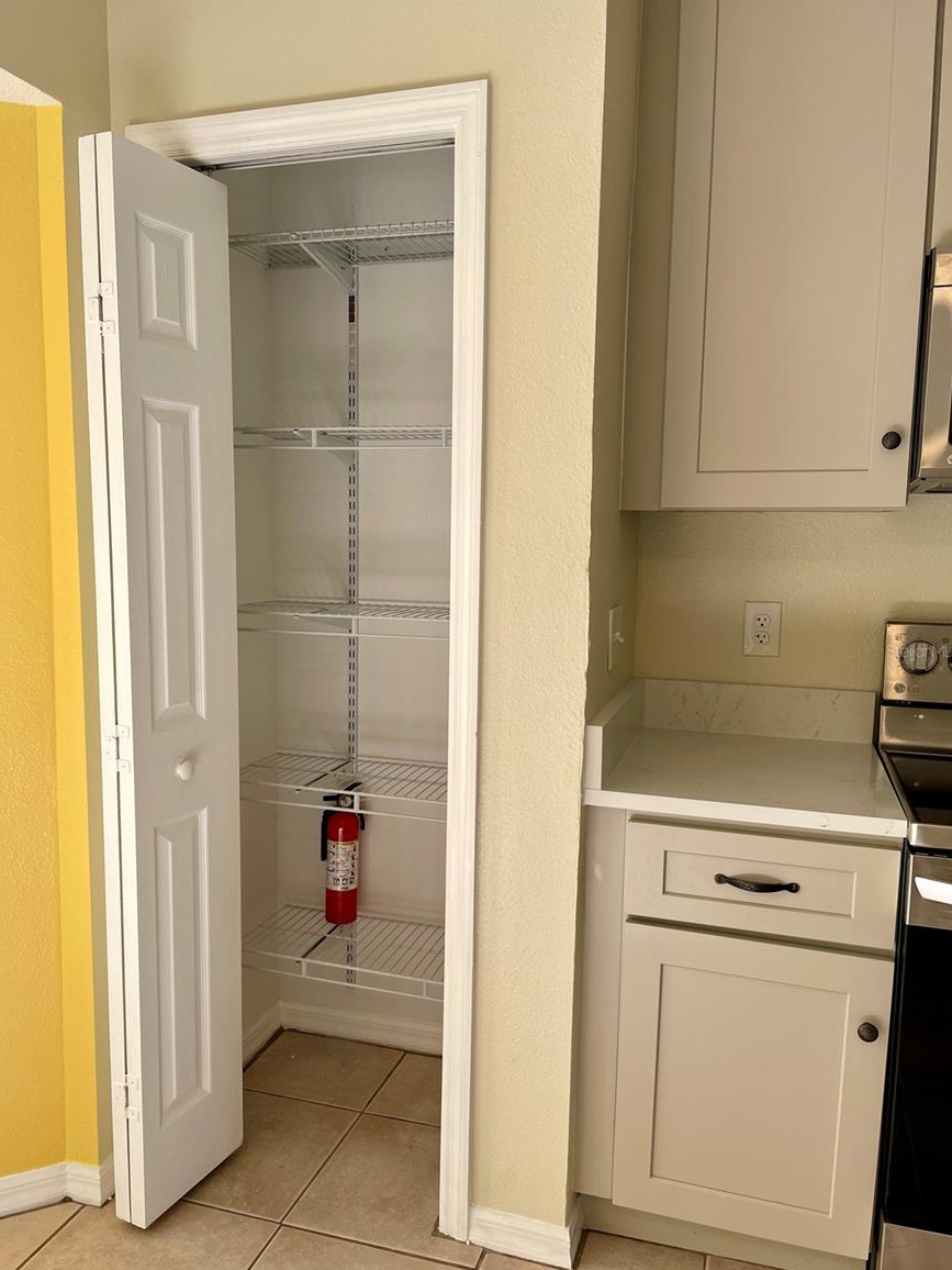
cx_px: 470
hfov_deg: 51.4
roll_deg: +0.0
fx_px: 990
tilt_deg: -6.0
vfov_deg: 65.3
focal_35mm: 27
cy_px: 650
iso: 32
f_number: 1.6
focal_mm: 4.2
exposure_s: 1/254
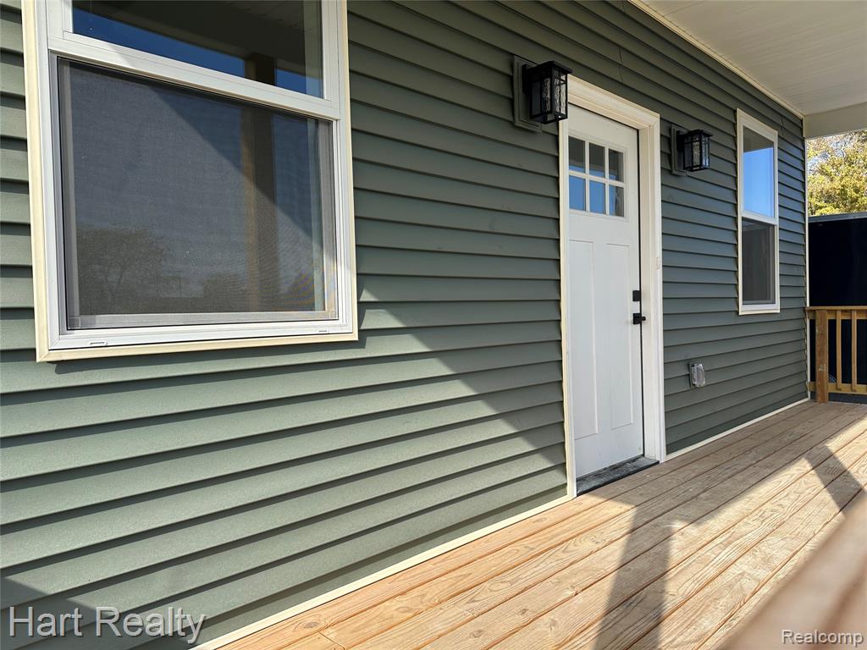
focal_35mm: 24
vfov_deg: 56.8
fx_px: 601
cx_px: 434
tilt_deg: -1.9
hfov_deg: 71.6
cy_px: 325
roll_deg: +1.3
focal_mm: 6.86
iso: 80
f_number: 1.78
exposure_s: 1/2660
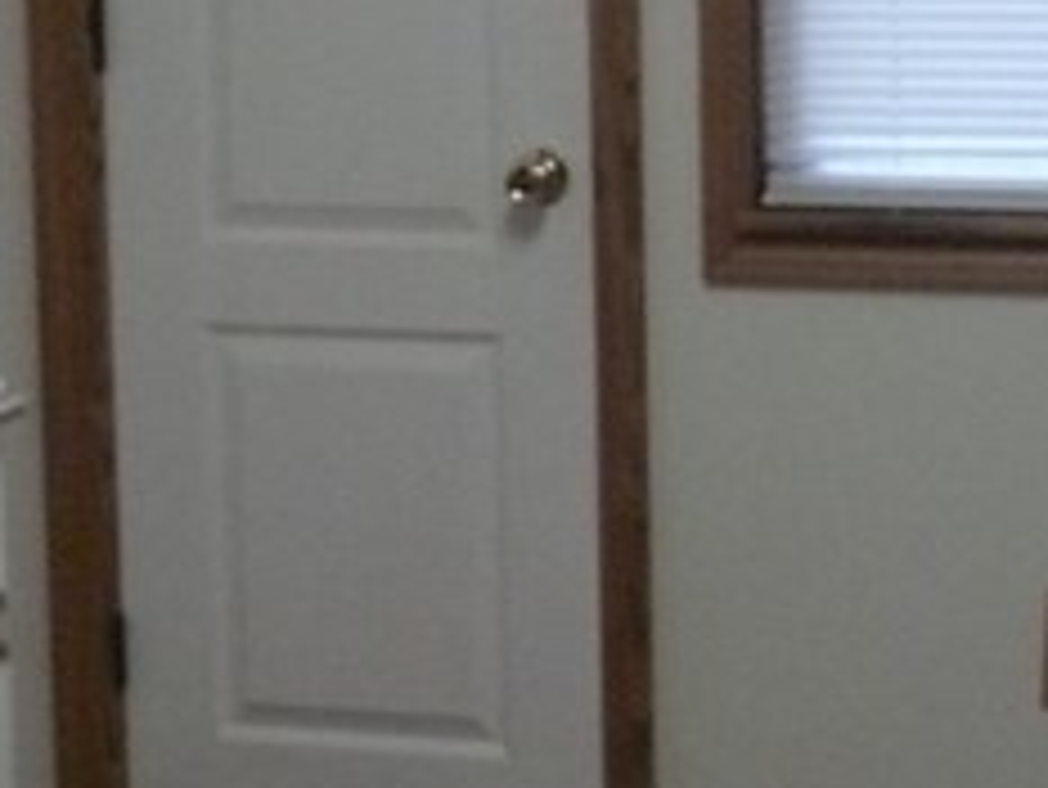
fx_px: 4665
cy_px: -45
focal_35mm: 154
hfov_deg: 12.8
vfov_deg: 9.6
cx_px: 576
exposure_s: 1/30
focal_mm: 7.4
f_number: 2.8
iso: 320
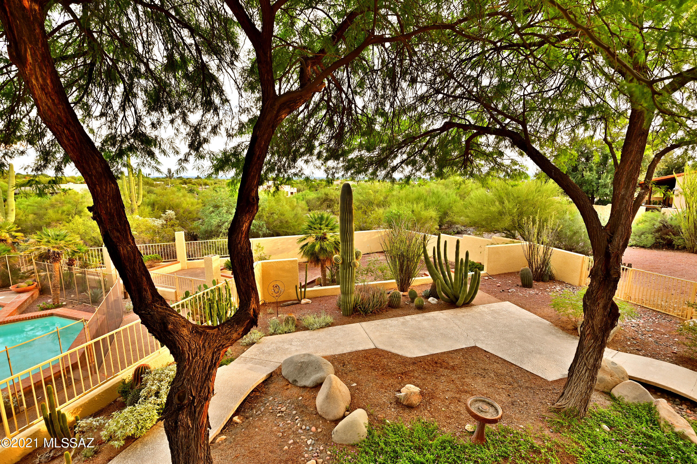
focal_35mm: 16
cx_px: 348
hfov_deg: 96.8
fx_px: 310
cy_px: 232
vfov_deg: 73.7
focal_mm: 16
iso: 100
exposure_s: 1/10
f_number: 11
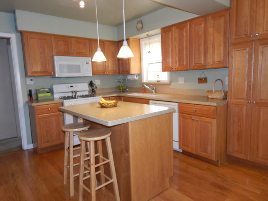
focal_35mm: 22
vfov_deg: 61.1
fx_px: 170
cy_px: 100
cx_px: 134
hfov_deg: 76.4
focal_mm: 4
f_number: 3
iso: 200
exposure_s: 1/30
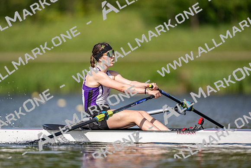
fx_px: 4184
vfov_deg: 2.3
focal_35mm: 600
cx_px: 126
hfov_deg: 3.4
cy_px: 84
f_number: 4
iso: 220
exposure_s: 1/2500
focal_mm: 600
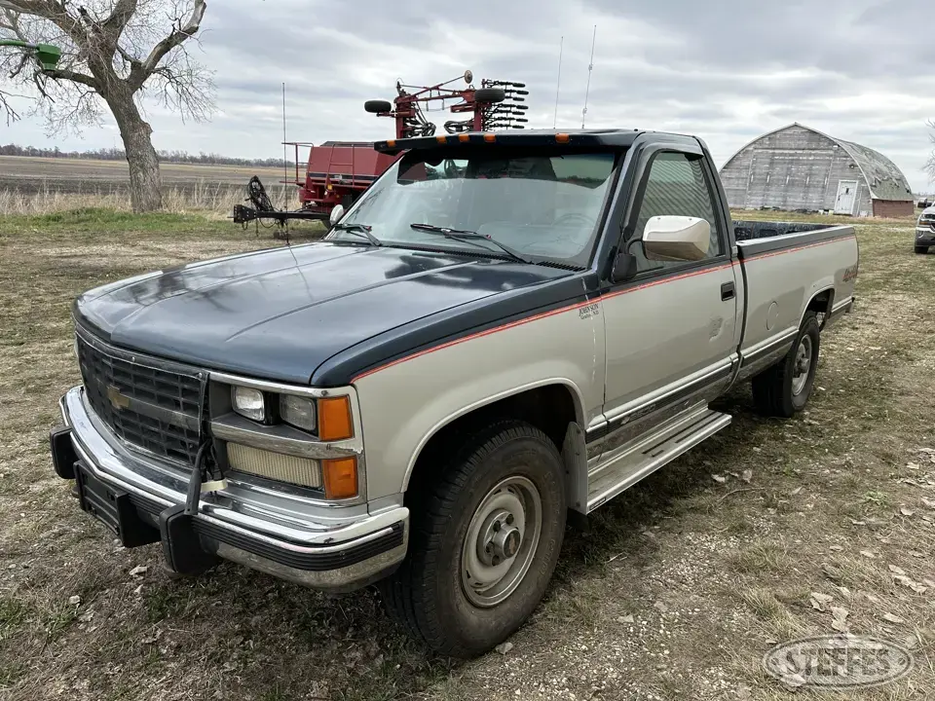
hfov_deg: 71.6
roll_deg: -2.1
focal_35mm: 24
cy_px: 350
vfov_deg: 56.8
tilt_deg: -17.0
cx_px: 468
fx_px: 648
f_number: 1.78
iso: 80
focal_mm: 6.86
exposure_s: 1/1916
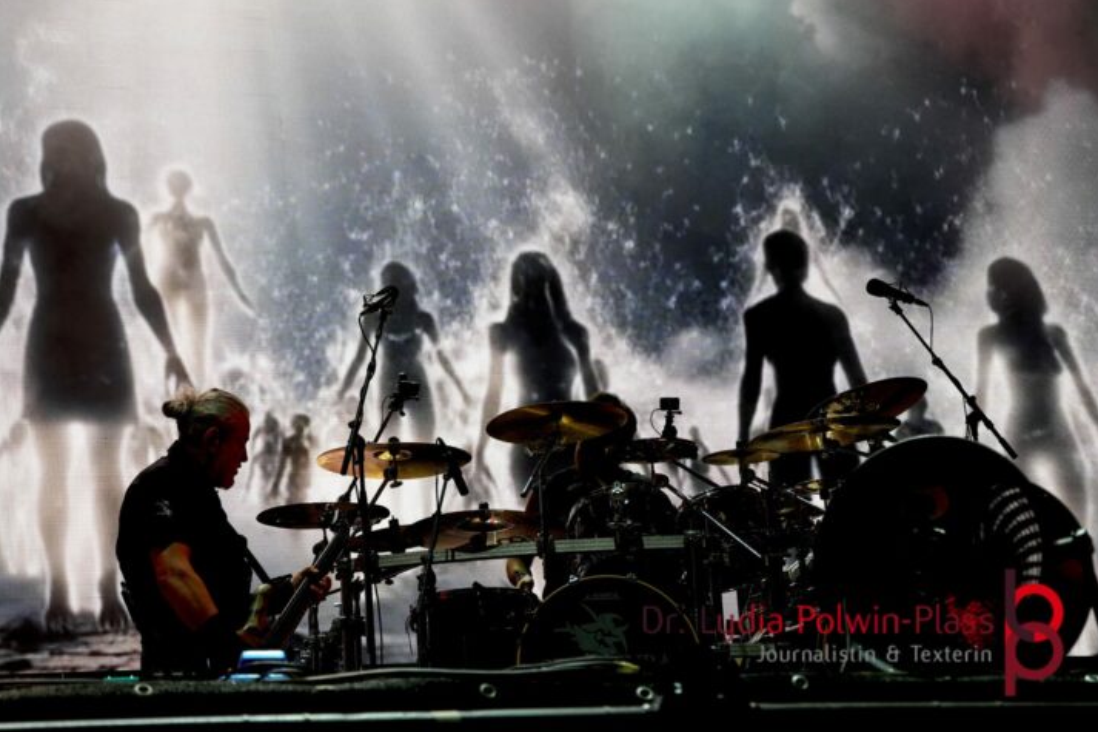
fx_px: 3005
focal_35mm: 99
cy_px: 387
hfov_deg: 20.7
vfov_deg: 13.9
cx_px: 514
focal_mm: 61
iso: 320
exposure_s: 1/100
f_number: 4.5
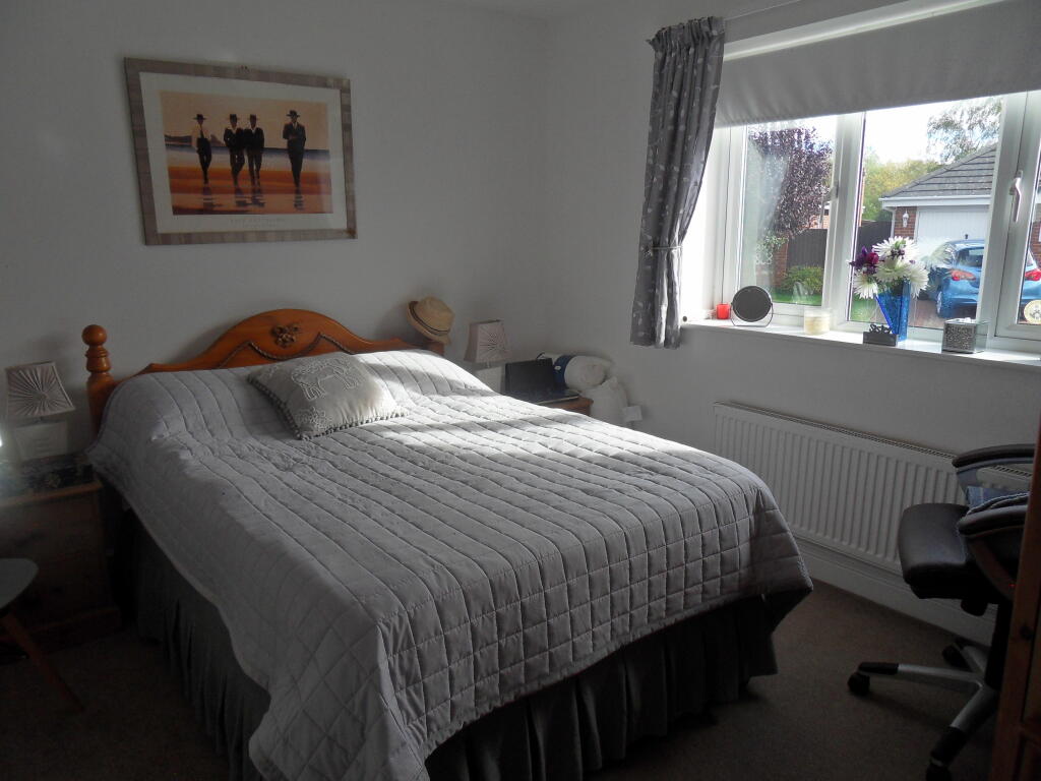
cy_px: 390
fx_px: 722
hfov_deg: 71.6
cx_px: 520
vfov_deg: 56.8
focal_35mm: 24
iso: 80
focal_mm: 4.2
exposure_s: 1/180
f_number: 3.3
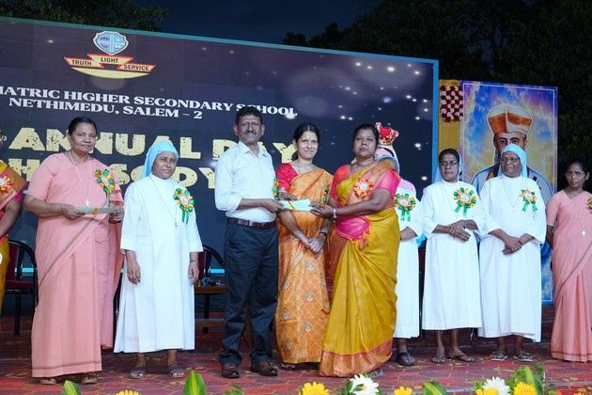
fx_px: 789
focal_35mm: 48
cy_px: 198
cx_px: 296
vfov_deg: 28.1
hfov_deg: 41.1
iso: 1000
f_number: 8
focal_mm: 48
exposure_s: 1/160
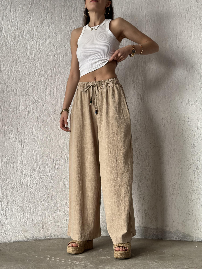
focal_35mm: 48
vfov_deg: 39.7
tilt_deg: +4.6
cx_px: 101
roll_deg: +0.1
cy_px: 134
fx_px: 373
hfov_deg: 30.3
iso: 80
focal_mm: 6.86
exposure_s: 1/121
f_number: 1.78
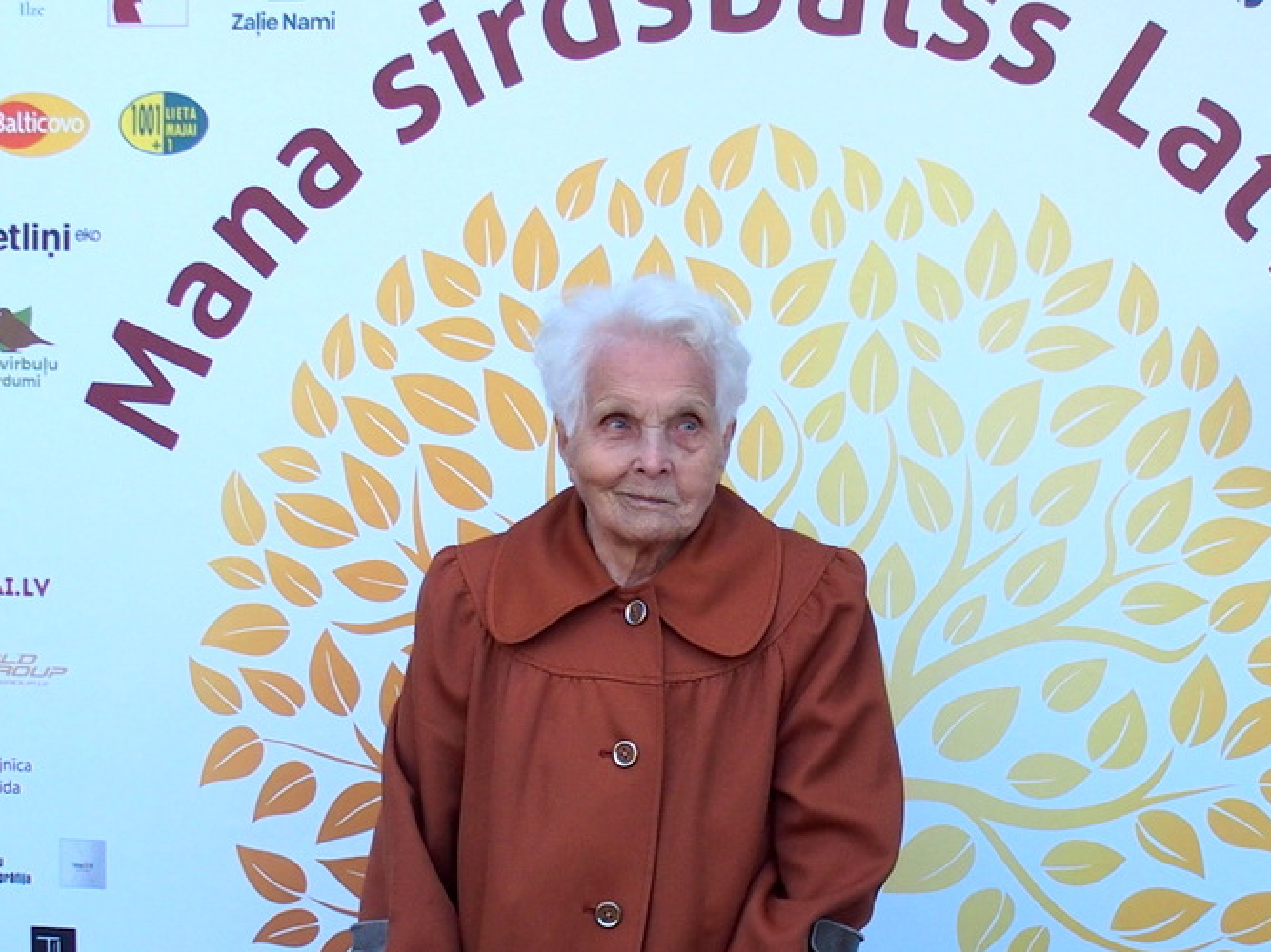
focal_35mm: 84
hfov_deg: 23.1
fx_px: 3084
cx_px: 930
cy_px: 727
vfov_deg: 17.5
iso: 100
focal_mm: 7.4
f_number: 3.5
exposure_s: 1/320
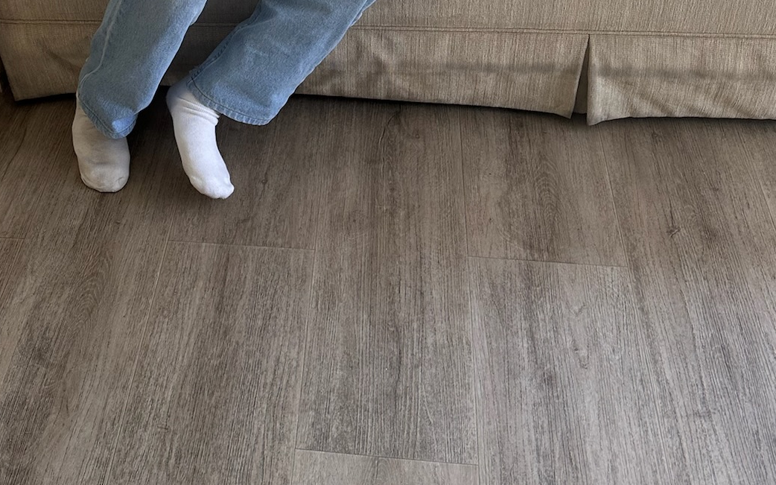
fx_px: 1057
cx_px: 252
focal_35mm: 50
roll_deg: +3.3
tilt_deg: -32.1
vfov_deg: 24.1
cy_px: -49
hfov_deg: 39.8
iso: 100
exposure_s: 1/121
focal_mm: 6.86
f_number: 1.78
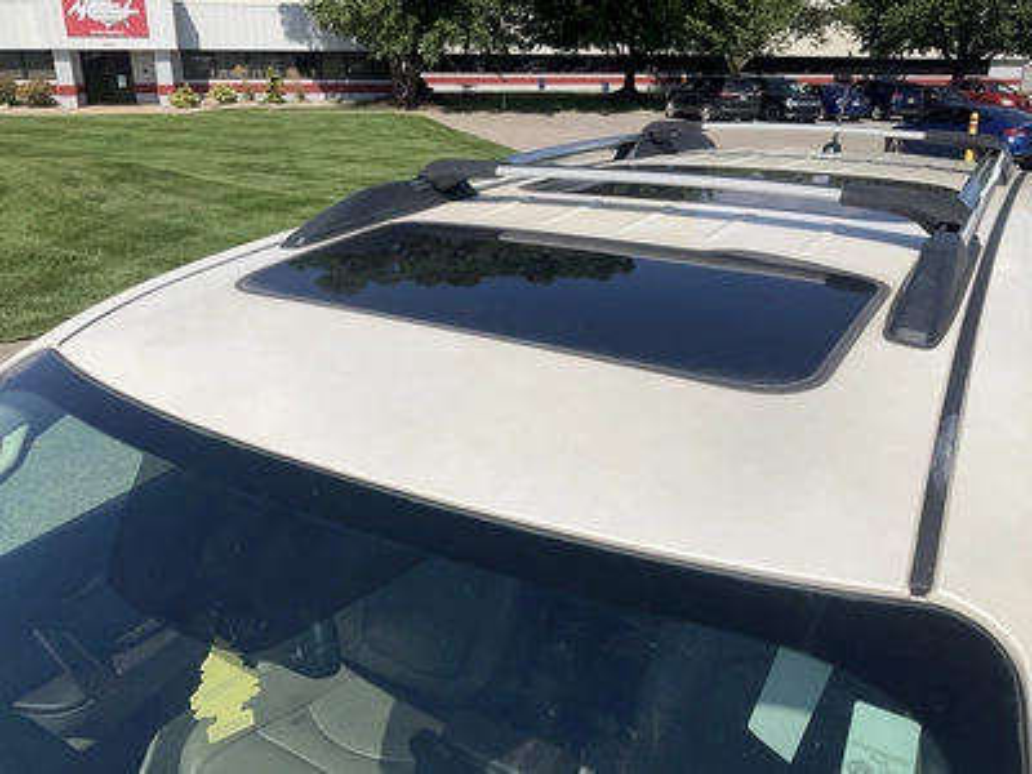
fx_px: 865
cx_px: 516
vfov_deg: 48.2
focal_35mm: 29
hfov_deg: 61.7
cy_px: 387
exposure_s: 1/4405
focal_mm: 3
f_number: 1.8
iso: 25
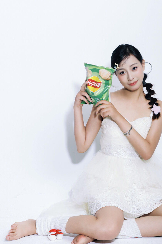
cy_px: 121
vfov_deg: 21.2
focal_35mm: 96
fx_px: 648
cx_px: 105
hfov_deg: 14.2
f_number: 5.6
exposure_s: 1/200
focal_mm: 70
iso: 100
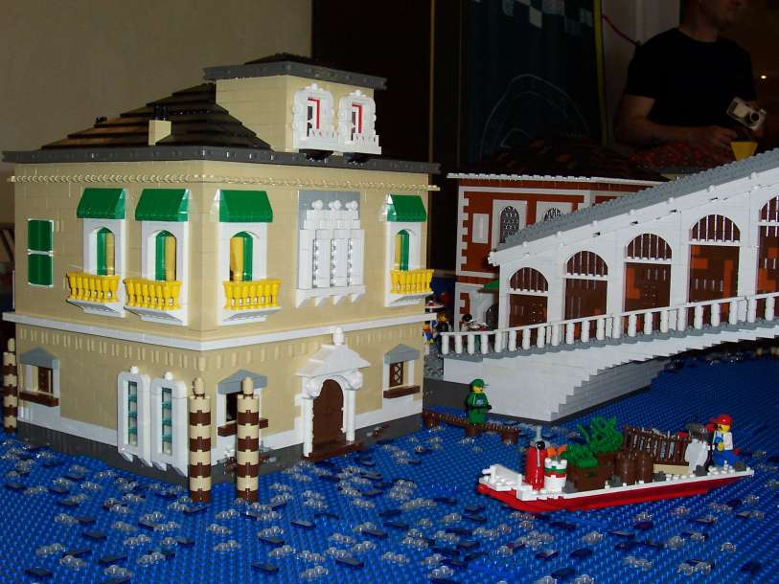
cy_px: 292
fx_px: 1035
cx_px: 390
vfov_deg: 31.5
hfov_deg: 41.2
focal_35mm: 46
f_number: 3
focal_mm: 7
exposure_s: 1/60
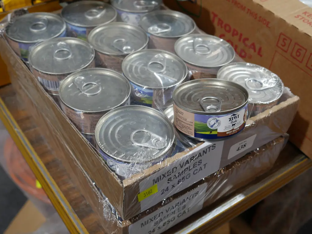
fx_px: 397
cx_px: 156
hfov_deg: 42.9
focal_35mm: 44
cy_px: 117
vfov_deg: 32.9
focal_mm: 22
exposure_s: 1/60
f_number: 4.7
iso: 400
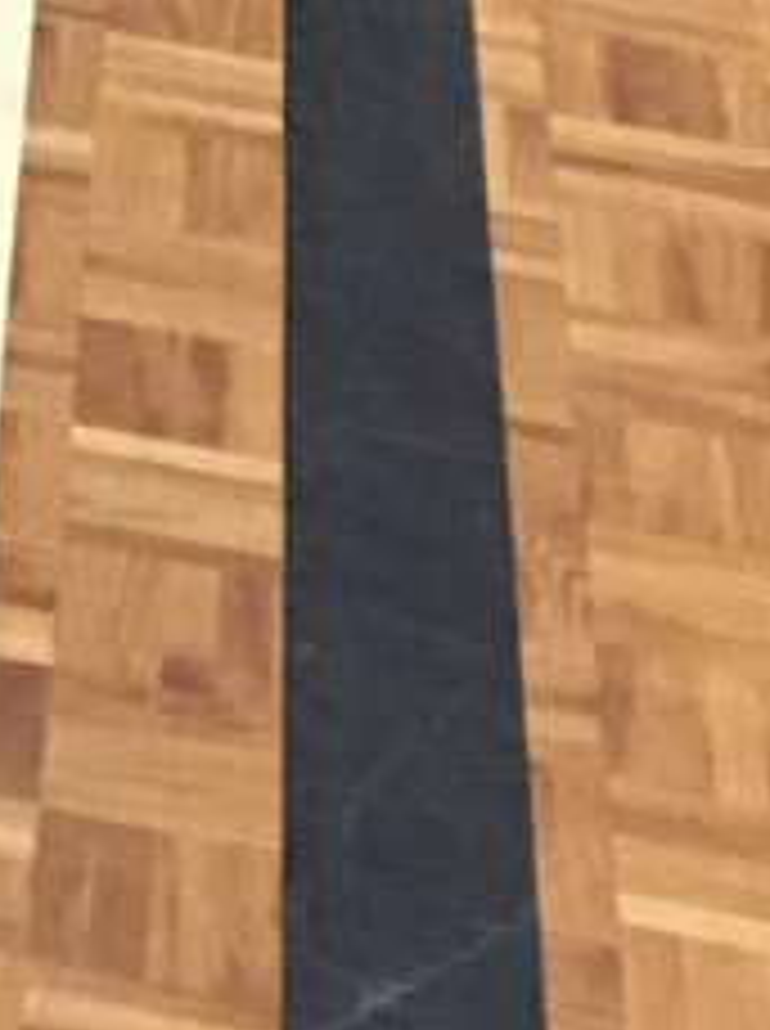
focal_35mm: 203
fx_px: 6038
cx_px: -1351
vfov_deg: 8.5
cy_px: -1840
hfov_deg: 6.7
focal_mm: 4.15
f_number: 2.2
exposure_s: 1/4
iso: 50
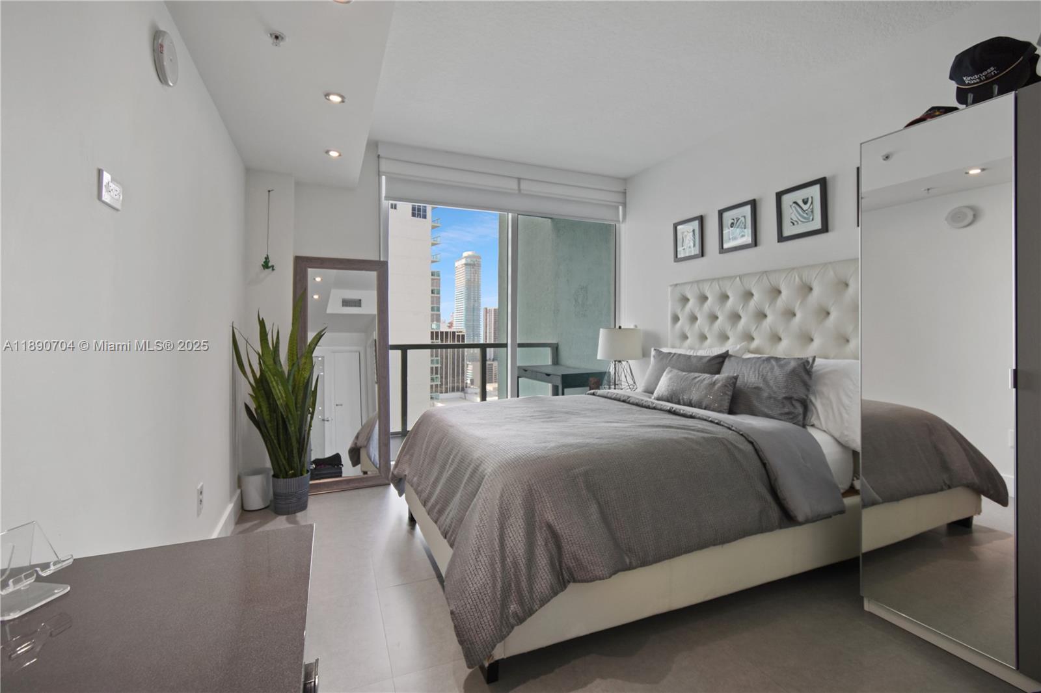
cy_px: 346
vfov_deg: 77.3
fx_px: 434
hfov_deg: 100.4
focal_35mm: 15
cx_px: 520
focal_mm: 10
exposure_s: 1/15
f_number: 4.5
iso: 250
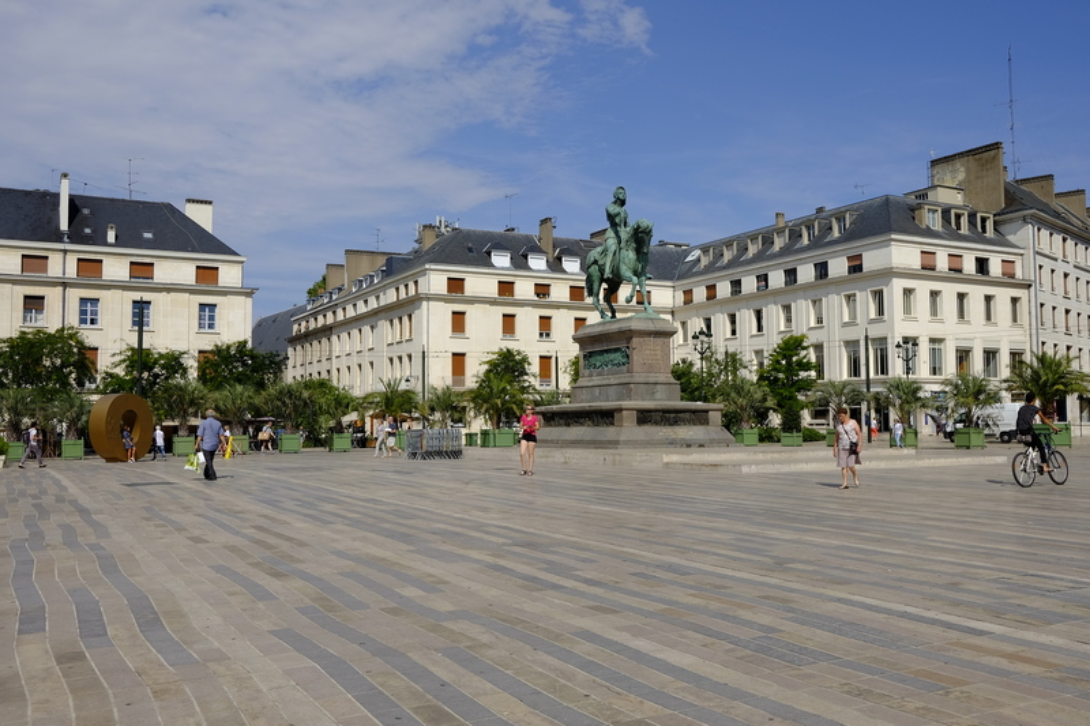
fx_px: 1059
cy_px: 363
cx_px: 545
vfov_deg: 37.8
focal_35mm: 35
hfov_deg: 54.4
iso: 200
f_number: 13
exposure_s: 1/300
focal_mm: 23
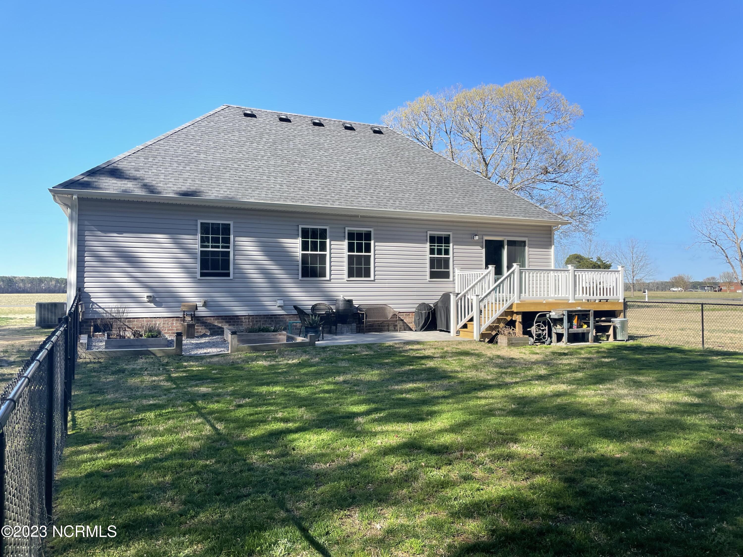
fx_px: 558
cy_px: 278
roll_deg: +0.2
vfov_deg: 53.1
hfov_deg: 67.3
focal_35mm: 26
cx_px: 372
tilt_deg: +2.3
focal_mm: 4.2
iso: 32
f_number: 1.6
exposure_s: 1/2398
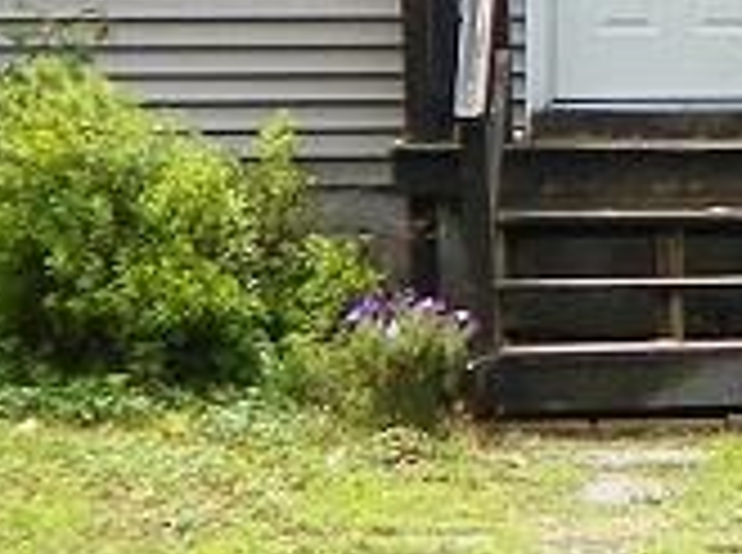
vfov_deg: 6.9
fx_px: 4534
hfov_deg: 9.2
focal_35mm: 212
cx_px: 906
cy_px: -81
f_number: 2.8
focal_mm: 5.7
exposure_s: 1/400
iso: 64
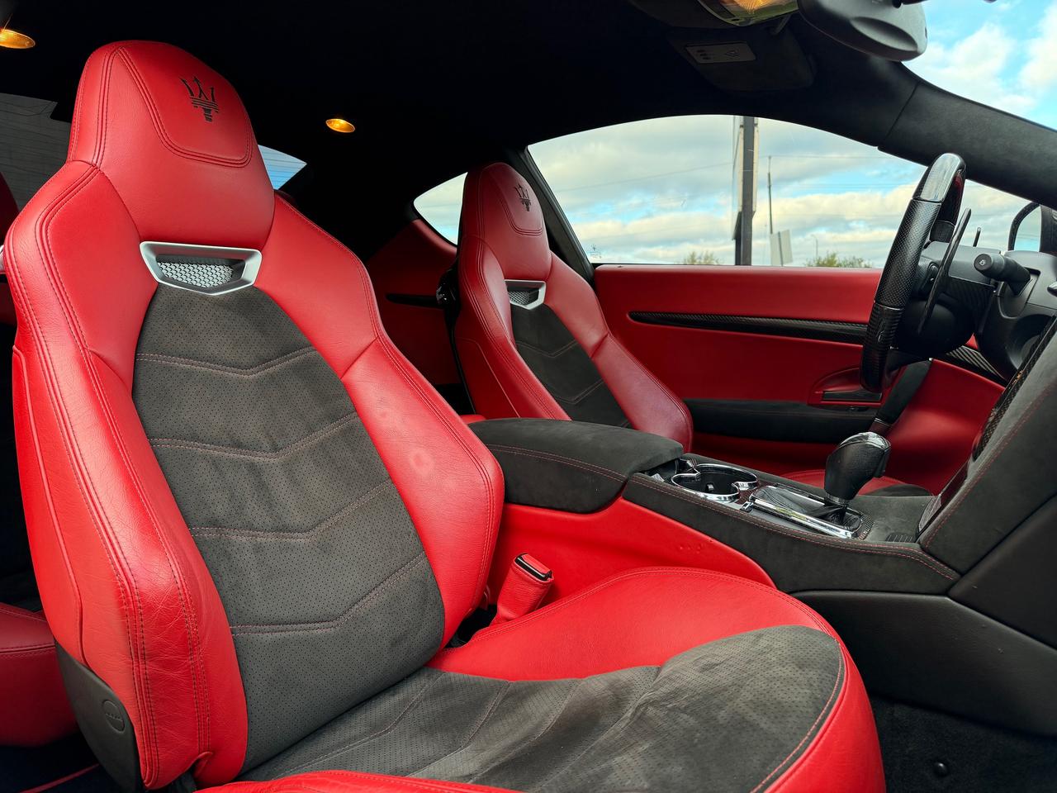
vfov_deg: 56.8
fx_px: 733
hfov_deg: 71.6
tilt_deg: -4.8
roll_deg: +1.1
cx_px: 528
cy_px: 396
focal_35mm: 24
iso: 200
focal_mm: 6.76
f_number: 1.78
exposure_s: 1/181
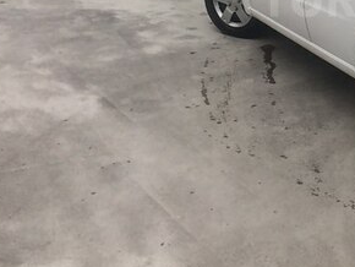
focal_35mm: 66
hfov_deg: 27.1
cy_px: -2
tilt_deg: -3.2
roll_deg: +0.6
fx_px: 677
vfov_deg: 21.5
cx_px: 386
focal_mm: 4.15
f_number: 2.2
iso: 32
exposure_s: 1/539
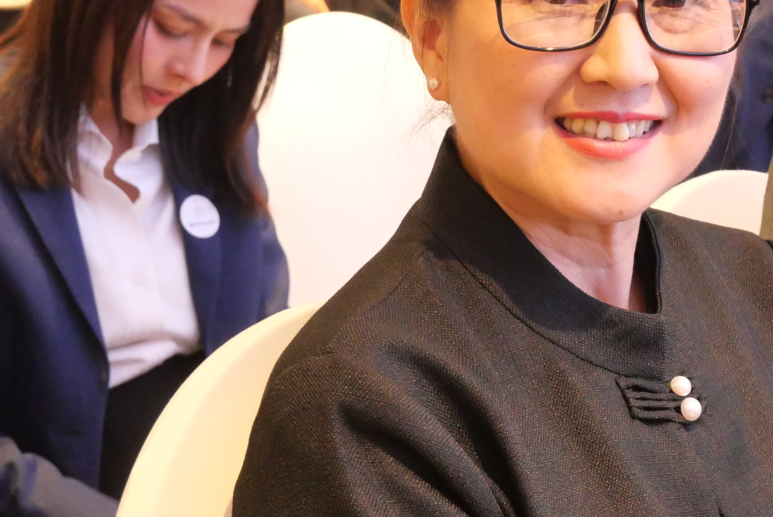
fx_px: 2020
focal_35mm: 94
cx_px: 767
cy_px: 59
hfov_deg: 21.0
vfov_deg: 14.4
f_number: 5.6
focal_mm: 23
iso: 3200
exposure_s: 1/13
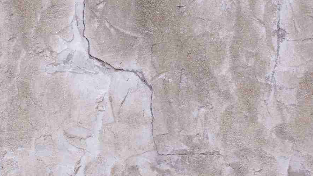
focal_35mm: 108
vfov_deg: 11.2
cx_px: 136
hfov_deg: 19.8
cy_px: 27
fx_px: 896
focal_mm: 11.5
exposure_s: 1/40
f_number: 3.2
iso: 140
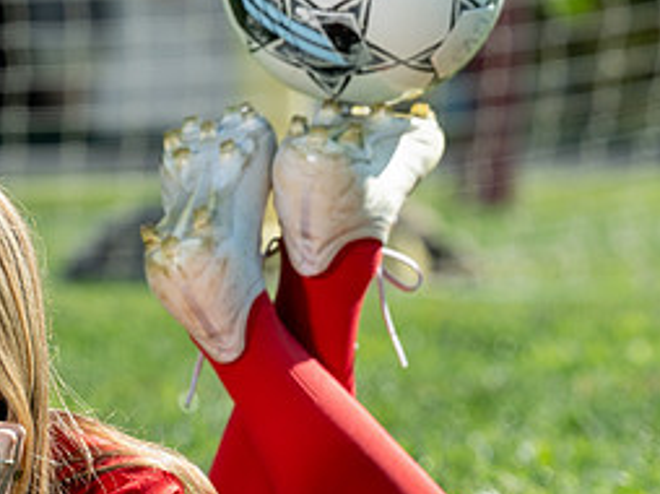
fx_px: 10343
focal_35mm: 543
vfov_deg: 2.7
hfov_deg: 3.6
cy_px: 313
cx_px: -82
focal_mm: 125
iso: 100
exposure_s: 1/320
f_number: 4.5
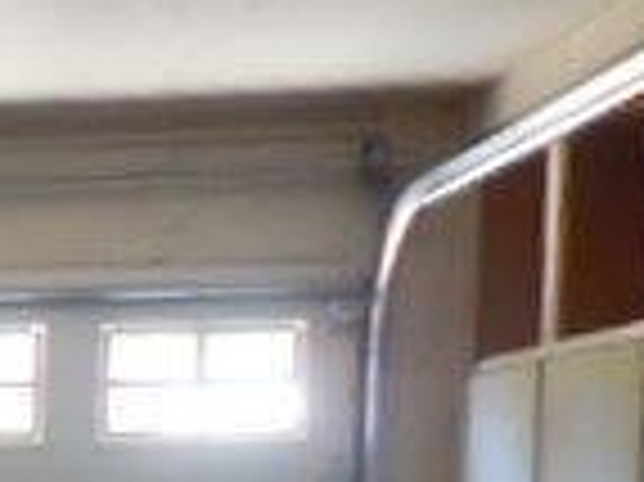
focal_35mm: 112
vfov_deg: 12.7
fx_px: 2082
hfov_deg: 14.4
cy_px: 667
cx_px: -667
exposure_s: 1/30
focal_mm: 4.5
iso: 160
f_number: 3.3
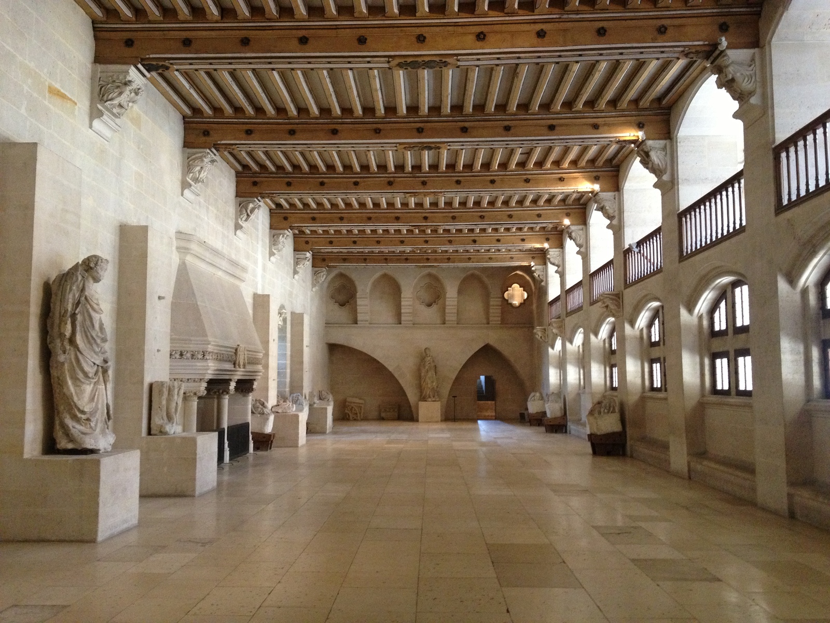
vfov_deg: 40.7
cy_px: 312
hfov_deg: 52.6
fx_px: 839
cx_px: 415
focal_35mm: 35
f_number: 2.4
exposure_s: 1/20
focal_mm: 4.28
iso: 320
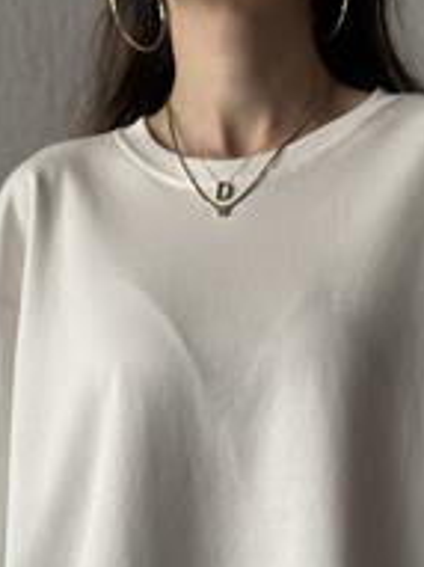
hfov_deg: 13.8
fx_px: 1749
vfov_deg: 18.0
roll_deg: +0.1
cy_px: 543
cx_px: 258
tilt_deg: +4.4
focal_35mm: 107
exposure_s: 1/130
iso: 64
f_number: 1.78
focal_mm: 6.86
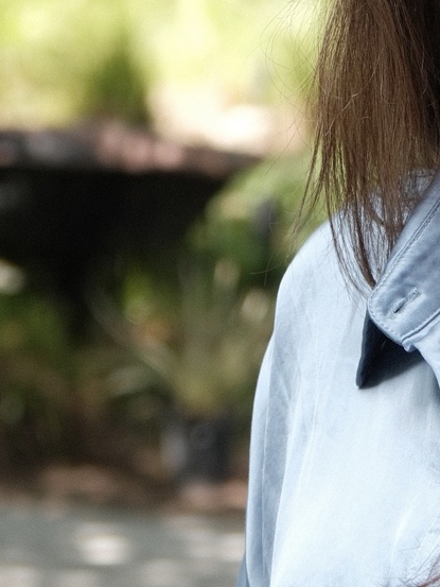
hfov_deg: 6.7
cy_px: 25
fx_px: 3710
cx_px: 605
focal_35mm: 219
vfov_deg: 9.0
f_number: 4
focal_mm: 46.6
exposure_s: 1/125
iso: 200
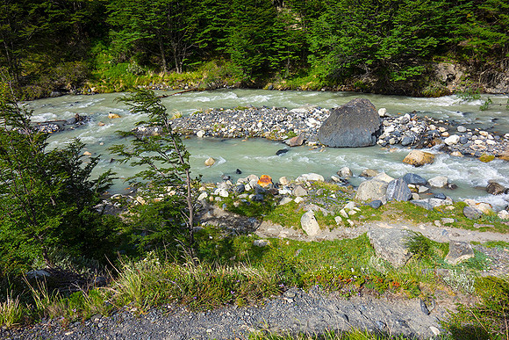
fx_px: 396
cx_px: 254
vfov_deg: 46.4
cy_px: 170
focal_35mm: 28
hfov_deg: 65.5
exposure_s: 1/320
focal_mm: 10.4
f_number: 5.6
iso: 125
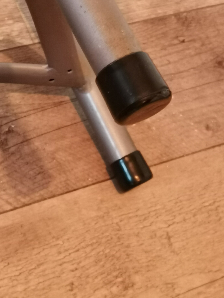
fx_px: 863
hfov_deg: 14.8
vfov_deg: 19.6
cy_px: 98
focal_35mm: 100
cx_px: 76
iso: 400
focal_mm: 4.75
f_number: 1.8
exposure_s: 1/50
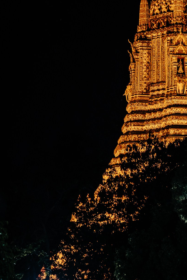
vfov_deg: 14.8
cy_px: 82
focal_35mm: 138
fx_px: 1075
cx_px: 171
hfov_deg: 9.9
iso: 800
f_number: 4
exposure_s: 1/125
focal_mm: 44.1
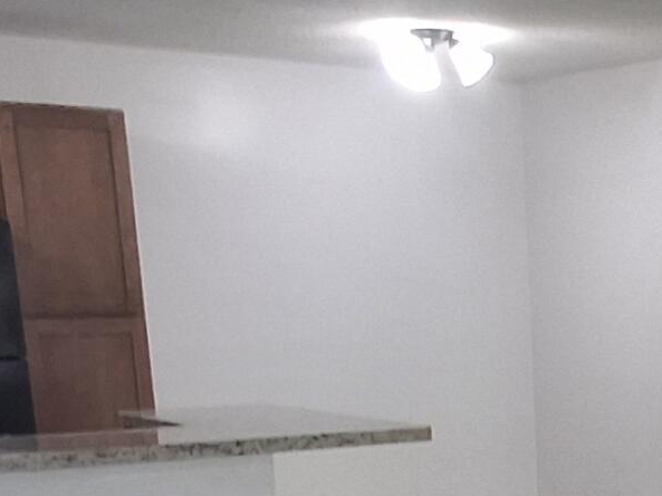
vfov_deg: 17.1
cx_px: 833
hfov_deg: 22.0
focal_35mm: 81
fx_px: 1548
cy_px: 650
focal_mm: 1.64
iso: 64
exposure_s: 1/40
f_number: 2.2
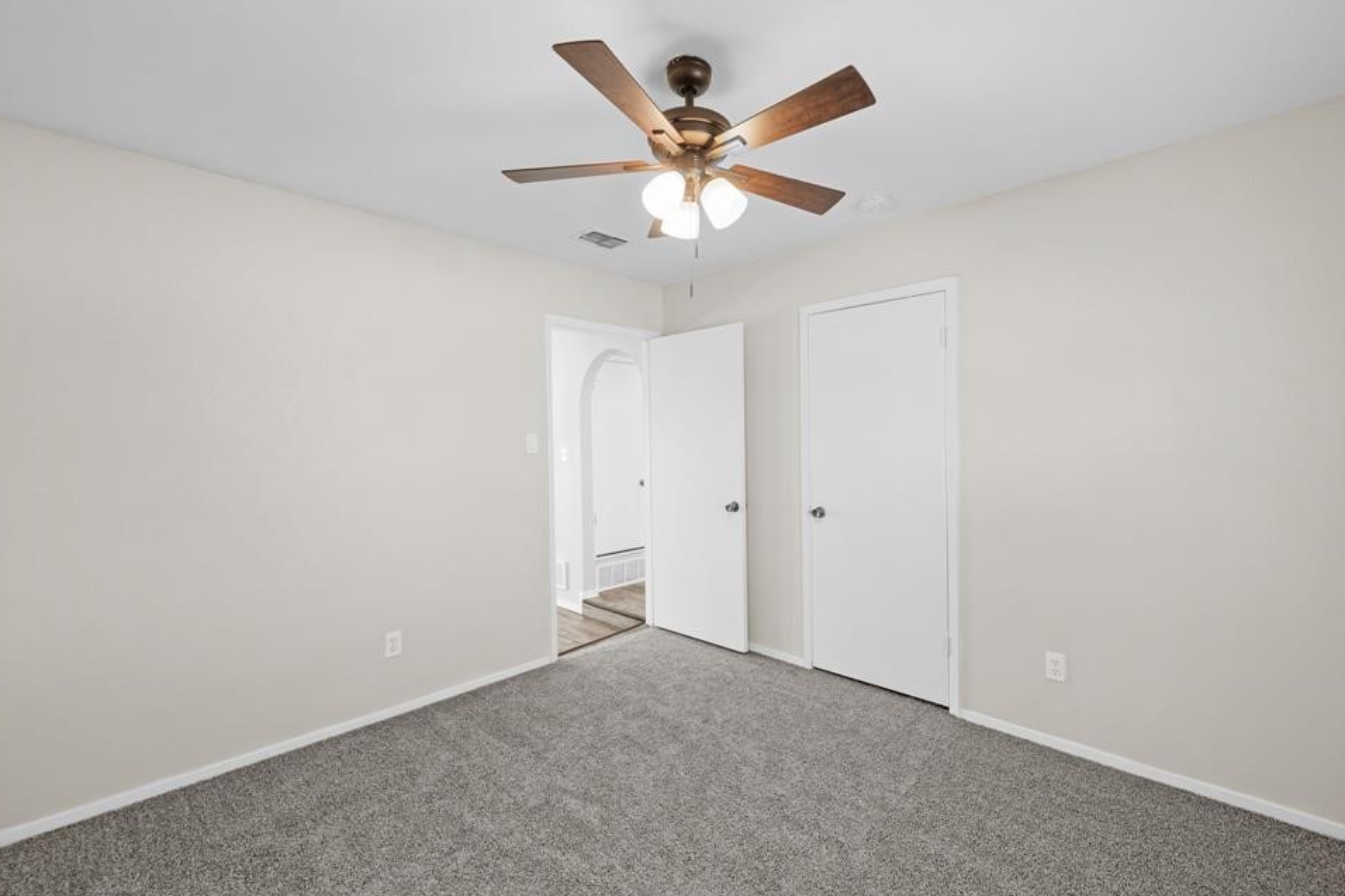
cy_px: 444
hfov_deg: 100.3
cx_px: 705
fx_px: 560
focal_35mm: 15
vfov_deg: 77.3
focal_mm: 14
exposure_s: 1/13
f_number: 8
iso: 1250
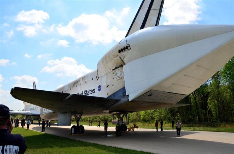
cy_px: 77
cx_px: 117
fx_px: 175
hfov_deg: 67.5
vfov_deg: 47.7
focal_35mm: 27
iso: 200
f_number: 11
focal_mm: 18
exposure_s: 1/500
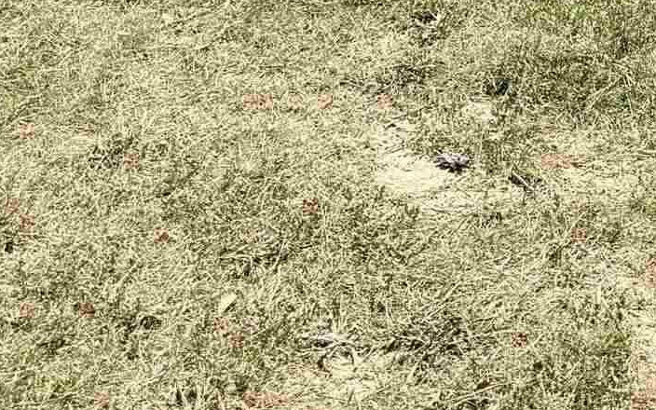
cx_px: 646
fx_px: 1984
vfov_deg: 10.4
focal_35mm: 111
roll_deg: -1.5
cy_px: -517
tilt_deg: -8.8
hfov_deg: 18.3
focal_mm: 6.76
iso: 100
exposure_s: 1/3425
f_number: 1.78
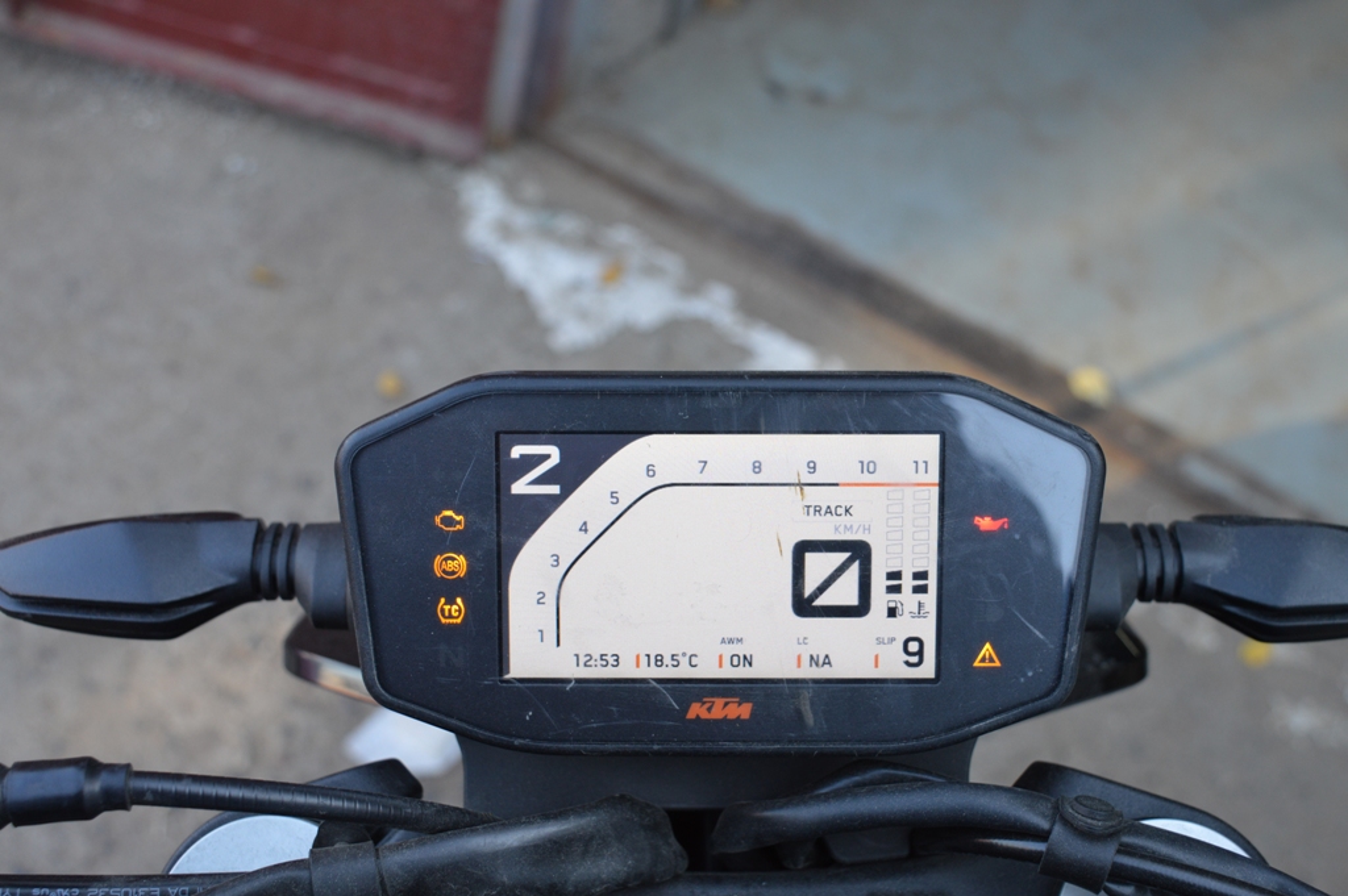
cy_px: 448
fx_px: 1571
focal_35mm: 42
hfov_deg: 46.4
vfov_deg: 31.8
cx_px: 674
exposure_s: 1/125
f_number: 5.6
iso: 360
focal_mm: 28
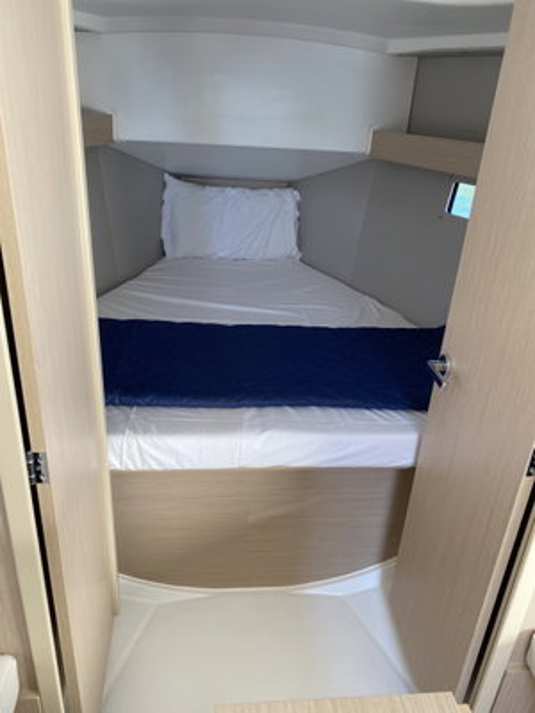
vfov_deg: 67.3
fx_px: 536
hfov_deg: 53.1
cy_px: 356
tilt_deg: -23.1
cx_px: 268
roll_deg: -3.5
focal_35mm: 26
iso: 125
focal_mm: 4.25
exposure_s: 1/118
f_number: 1.8
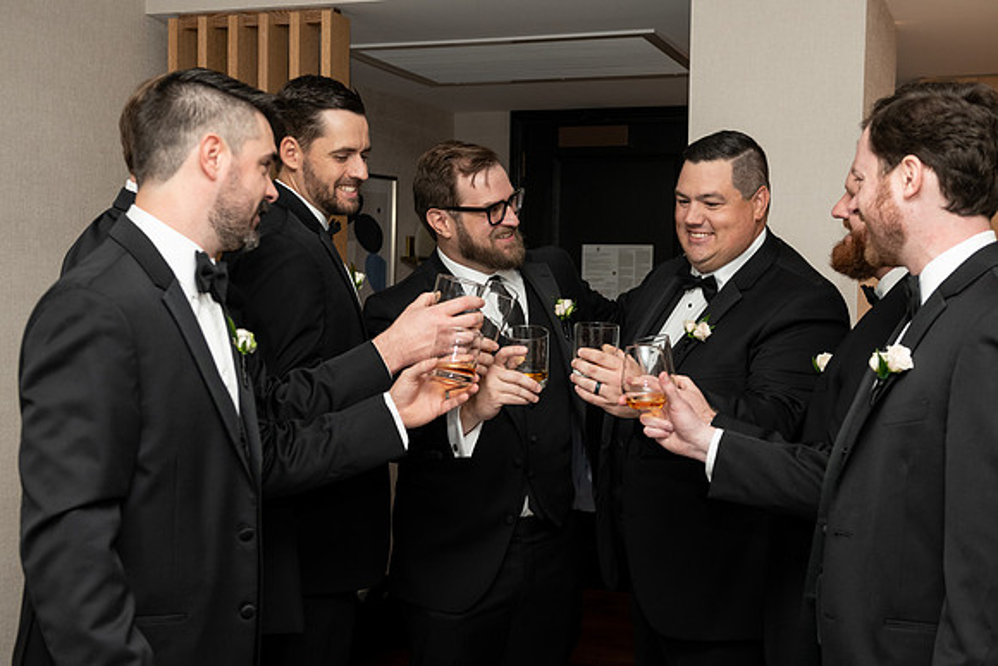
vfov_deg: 28.1
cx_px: 499
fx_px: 1331
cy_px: 333
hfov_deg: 41.1
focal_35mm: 48
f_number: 4.5
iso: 1250
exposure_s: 1/200
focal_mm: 48
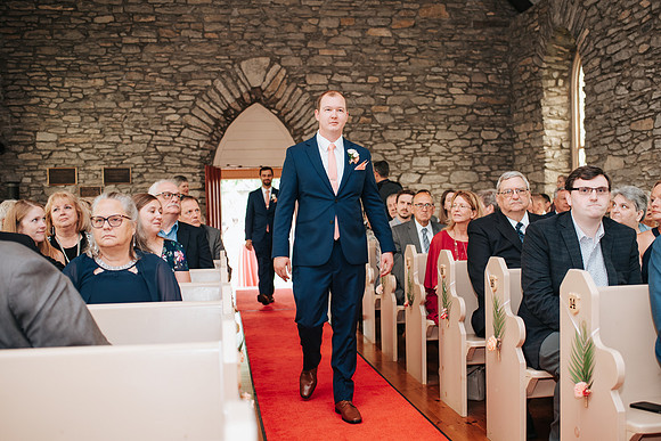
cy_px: 220
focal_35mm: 38
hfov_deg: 50.8
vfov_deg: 35.2
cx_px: 350
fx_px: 695
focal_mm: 35
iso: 1000
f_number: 2.8
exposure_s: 1/200
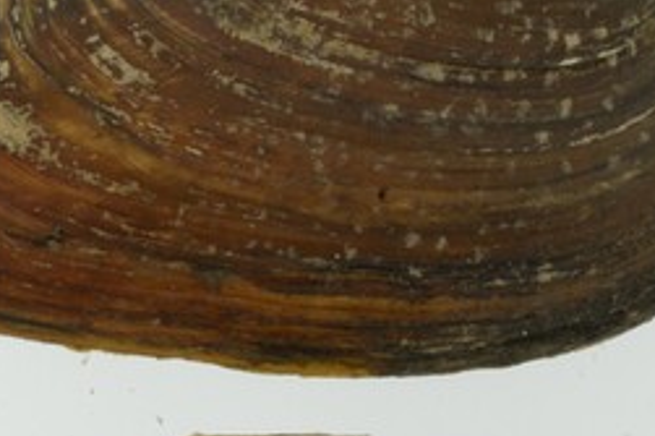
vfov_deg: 4.8
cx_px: -386
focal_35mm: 287
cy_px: 354
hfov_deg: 7.1
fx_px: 5218
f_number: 32
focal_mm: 60
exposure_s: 1/10
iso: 100
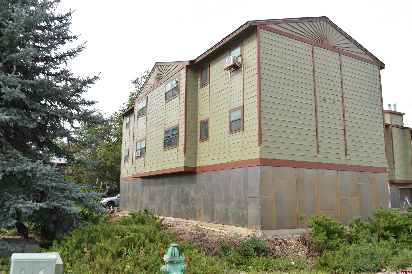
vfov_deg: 43.5
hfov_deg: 62.0
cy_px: 137
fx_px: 343
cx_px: 206
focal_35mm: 30
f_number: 6.3
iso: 100
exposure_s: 1/200
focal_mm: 20
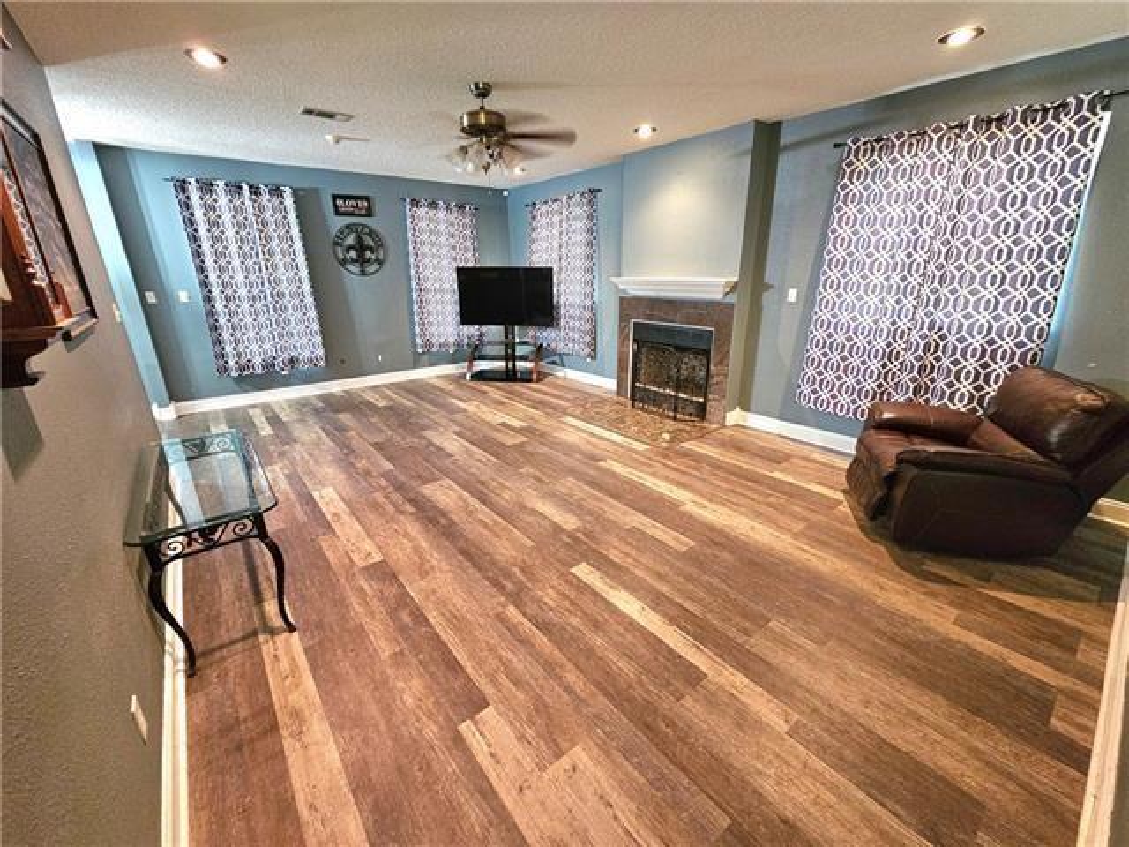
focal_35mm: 13
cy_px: 424
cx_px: 564
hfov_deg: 106.2
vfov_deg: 89.9
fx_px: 424
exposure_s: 1/24
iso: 640
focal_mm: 2.2
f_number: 2.2
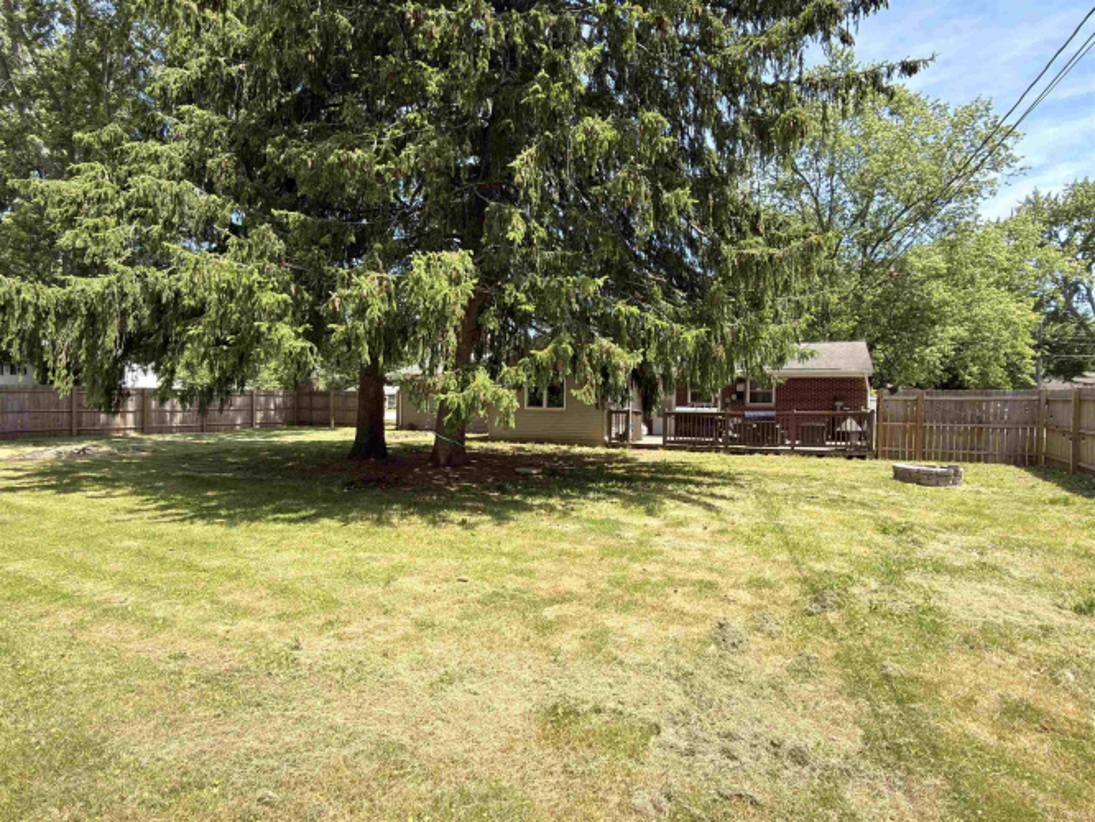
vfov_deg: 68.7
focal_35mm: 19
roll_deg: -1.5
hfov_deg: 84.6
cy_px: 411
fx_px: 601
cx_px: 548
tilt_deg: +0.2
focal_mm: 2.22
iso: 16
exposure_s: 1/279
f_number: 2.2
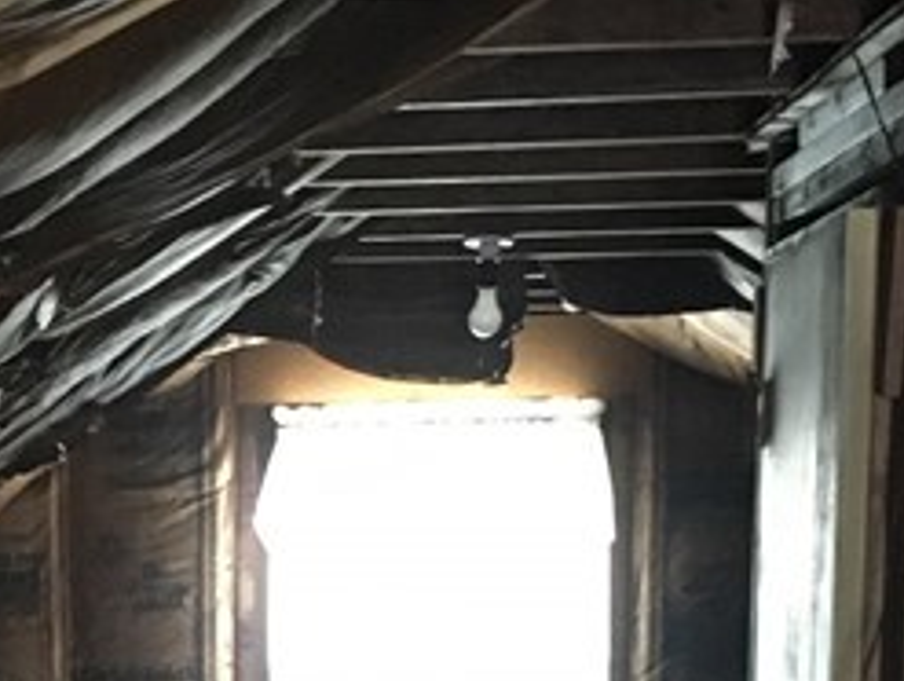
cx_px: -150
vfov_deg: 11.7
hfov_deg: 15.8
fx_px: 3138
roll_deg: +0.9
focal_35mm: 120
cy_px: 1109
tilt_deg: -9.1
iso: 250
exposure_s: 1/15
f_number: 2.2
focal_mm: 4.15
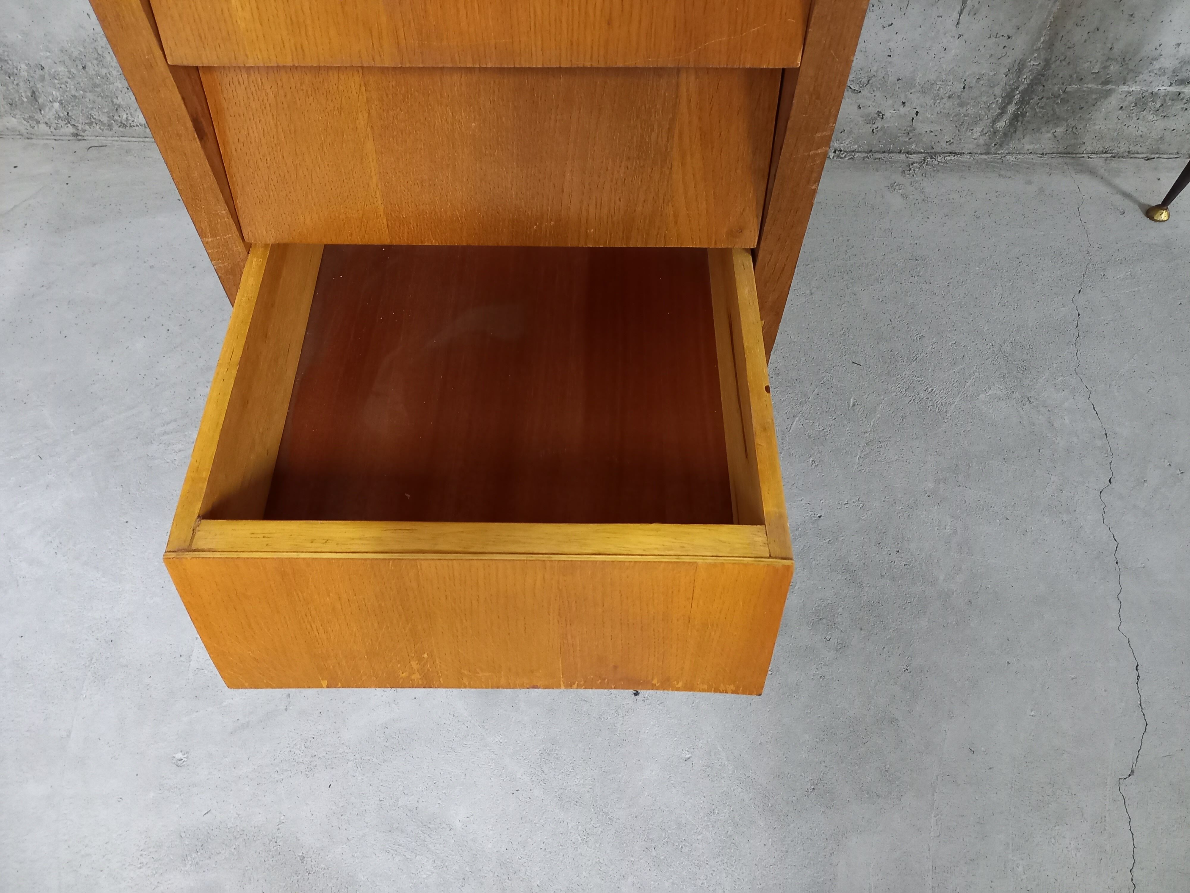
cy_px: 446
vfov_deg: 54.9
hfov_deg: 69.4
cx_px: 595
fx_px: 859
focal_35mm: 25
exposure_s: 1/20
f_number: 1.8
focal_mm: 4.65
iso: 800
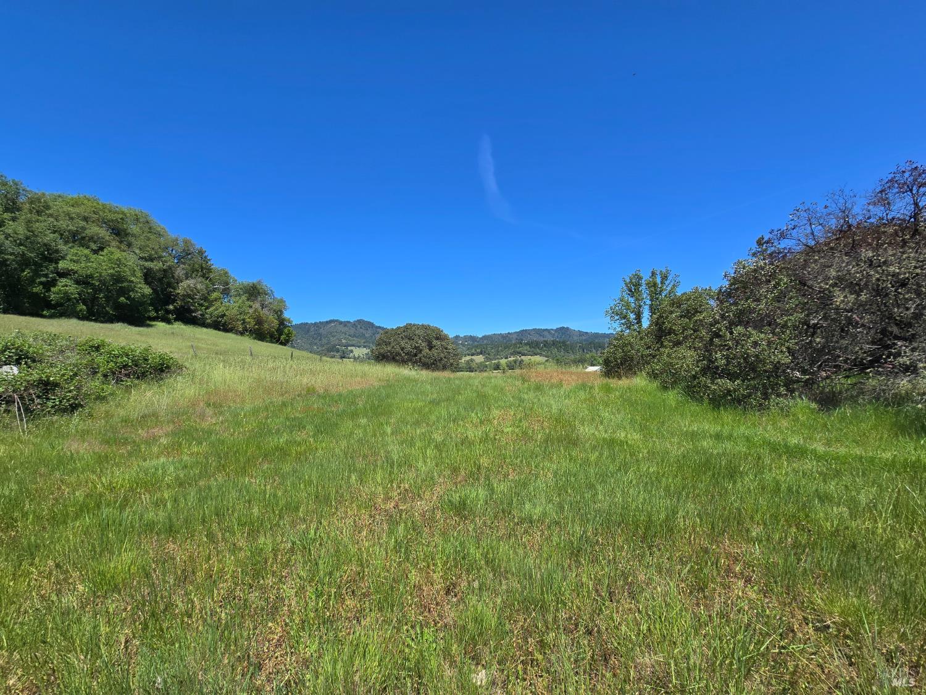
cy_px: 348
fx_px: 348
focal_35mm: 13
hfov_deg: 106.2
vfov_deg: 89.9
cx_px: 463
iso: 50
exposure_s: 1/2077
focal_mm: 2.2
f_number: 2.2
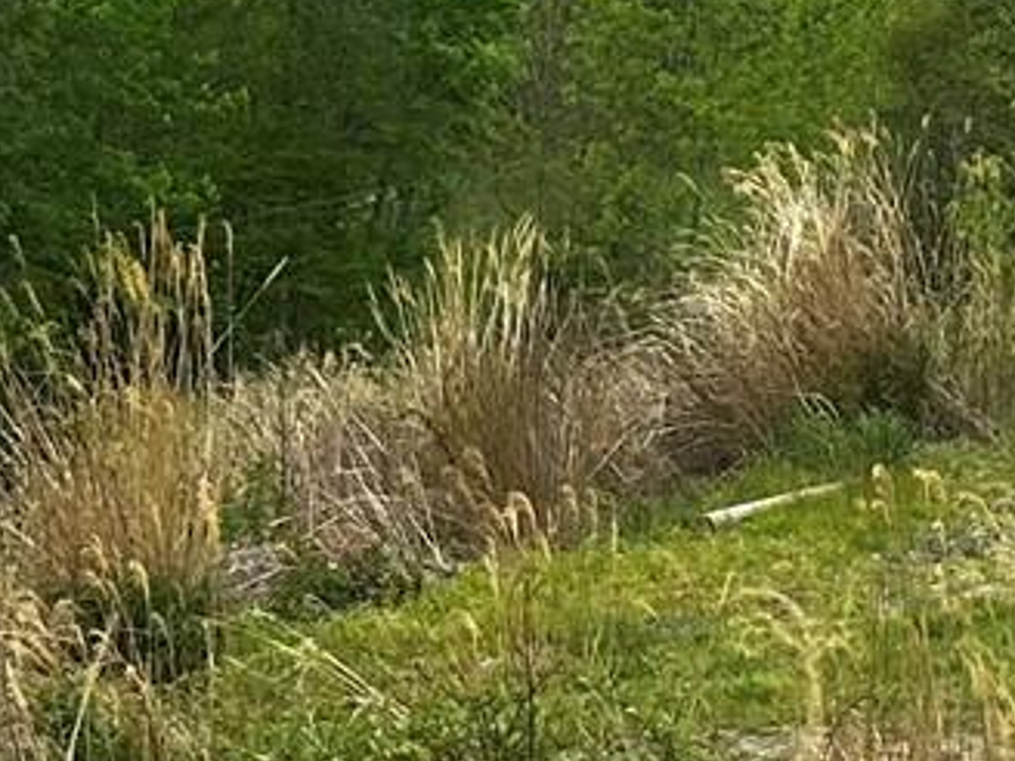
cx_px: 990
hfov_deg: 13.0
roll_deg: -5.6
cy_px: -142
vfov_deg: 9.8
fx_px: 4398
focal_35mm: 150
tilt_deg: -0.9
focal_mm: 6.86
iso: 80
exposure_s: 1/1495
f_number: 1.78
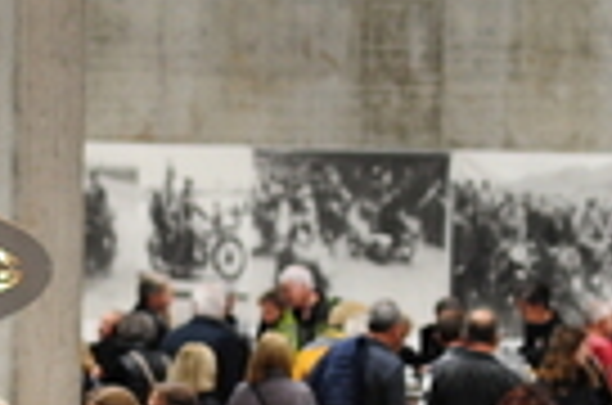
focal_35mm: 375
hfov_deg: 5.5
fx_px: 6360
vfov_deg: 3.6
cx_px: -104
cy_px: 610
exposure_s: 1/160
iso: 1600
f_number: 2.8
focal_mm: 85
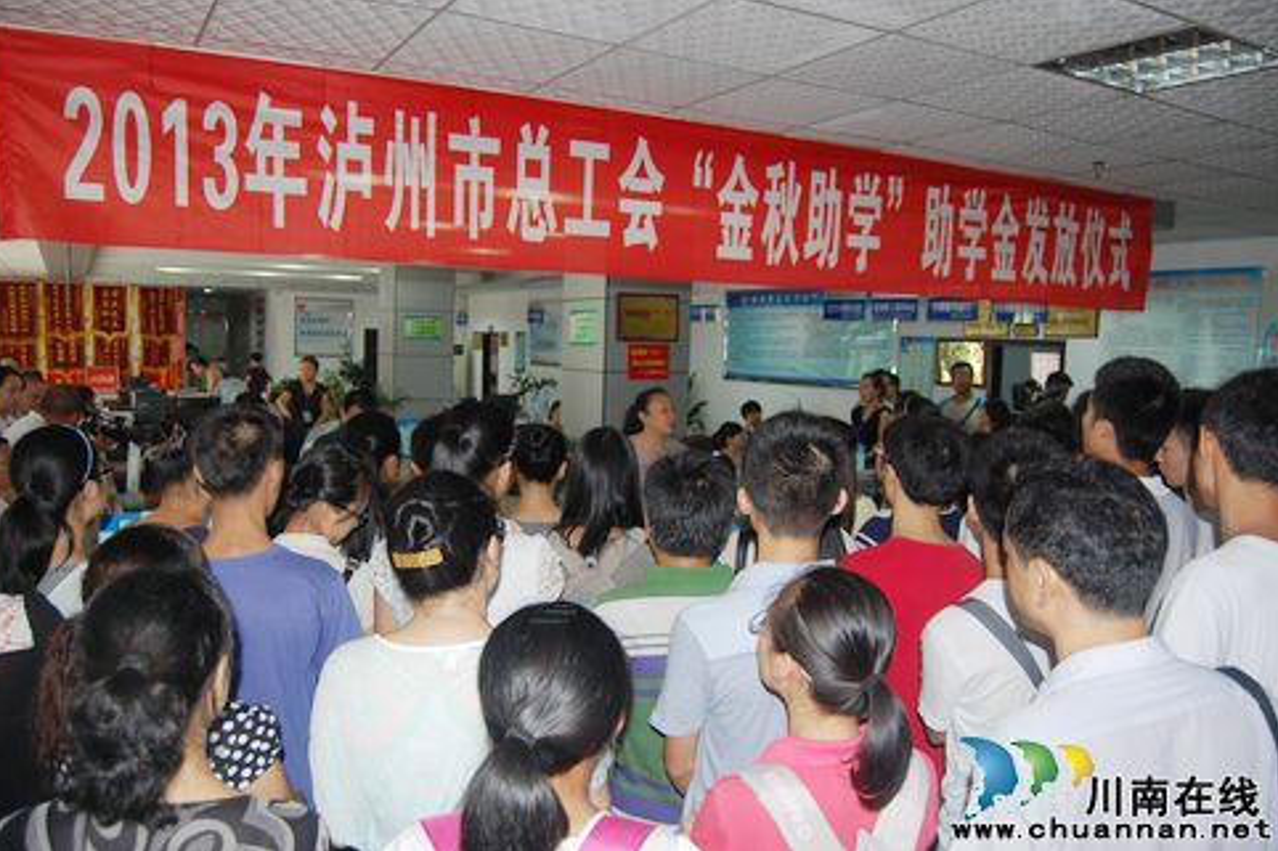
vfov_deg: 46.4
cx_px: 631
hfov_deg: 65.5
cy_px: 414
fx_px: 994
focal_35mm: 28
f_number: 3.5
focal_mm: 18
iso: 400
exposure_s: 1/60
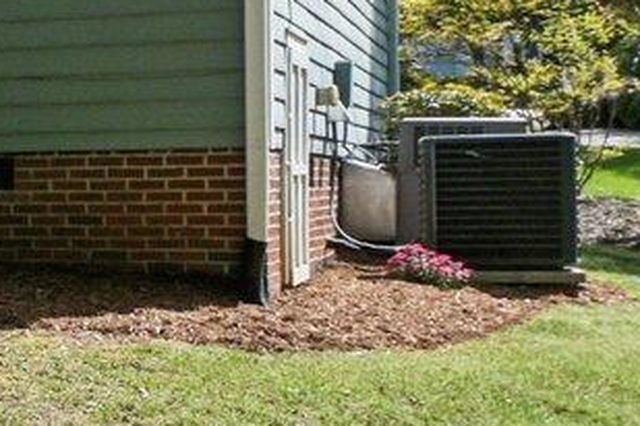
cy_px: 229
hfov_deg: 14.3
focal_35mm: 106
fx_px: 1884
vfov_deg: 12.9
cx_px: -808
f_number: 9
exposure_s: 1/800
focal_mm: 16
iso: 200
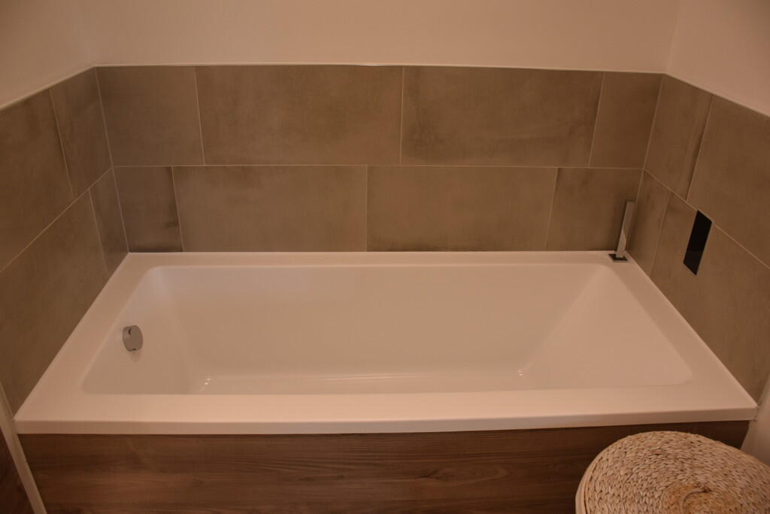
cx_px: 385
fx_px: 578
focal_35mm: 27
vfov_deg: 47.9
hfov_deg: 67.4
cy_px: 257
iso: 400
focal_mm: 18
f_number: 4.5
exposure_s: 1/80
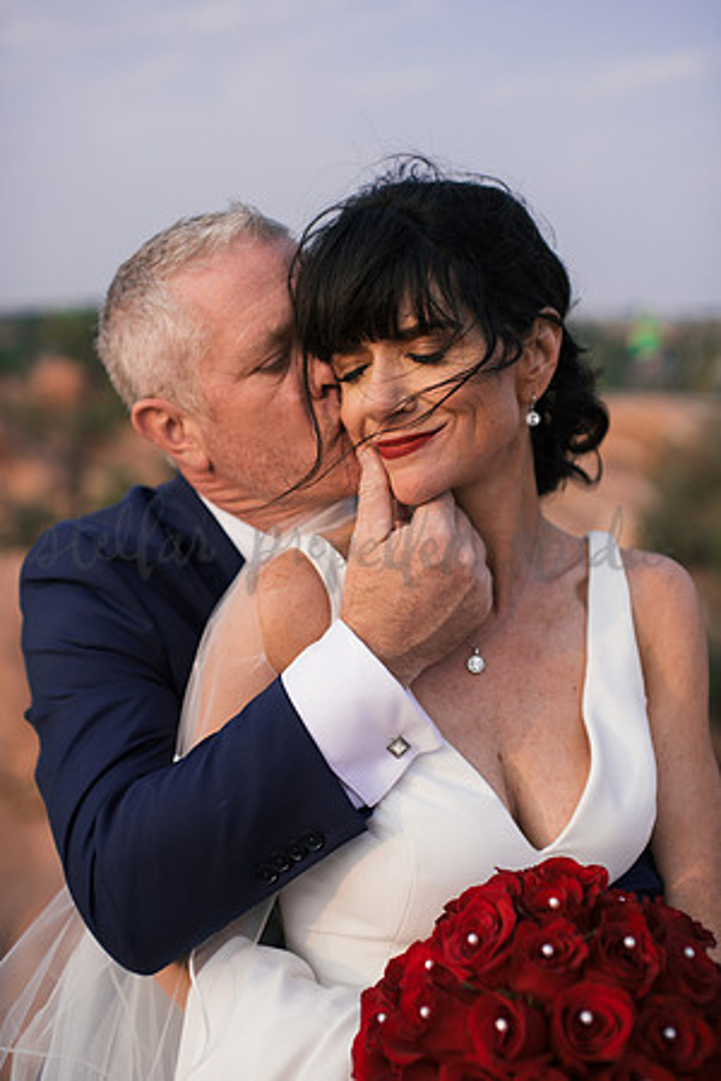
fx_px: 1502
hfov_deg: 27.0
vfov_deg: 39.6
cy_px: 540
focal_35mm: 50
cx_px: 360
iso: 125
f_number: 2.5
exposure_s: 1/1250
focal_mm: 50
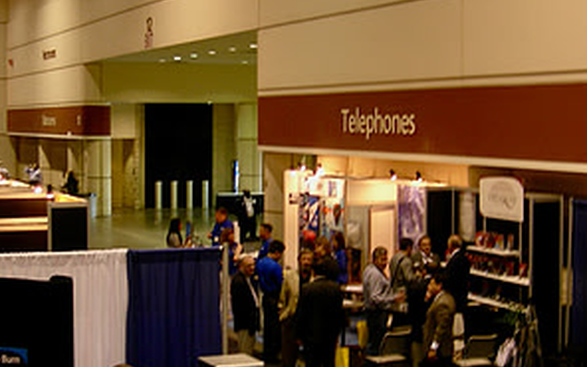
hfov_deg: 26.1
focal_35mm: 79
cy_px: 187
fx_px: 1264
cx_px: 254
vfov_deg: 16.5
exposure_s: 1/6.6
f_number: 2.8
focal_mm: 7.8
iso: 50
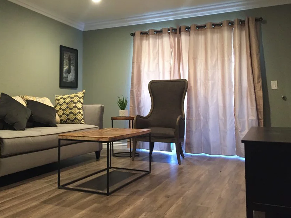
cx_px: 121
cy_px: 88
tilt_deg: +2.5
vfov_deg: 39.5
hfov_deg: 51.1
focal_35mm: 36
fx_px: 303
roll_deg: +1.5
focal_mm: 4.15
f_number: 2.2
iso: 250
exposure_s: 1/24
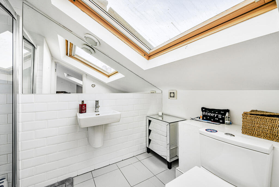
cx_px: 140
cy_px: 94
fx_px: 93
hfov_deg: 112.6
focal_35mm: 12
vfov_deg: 90.1
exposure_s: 1/3
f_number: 16
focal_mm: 12
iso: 200
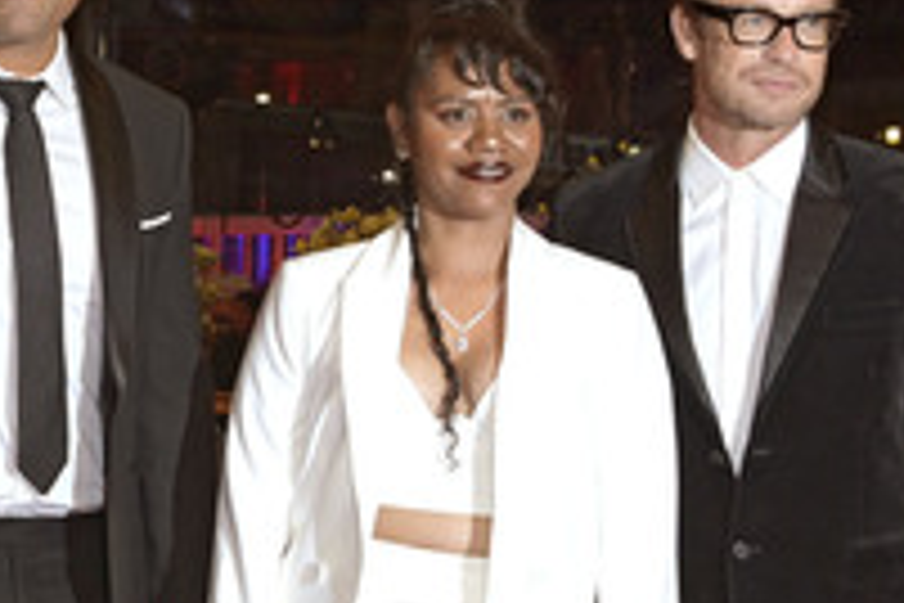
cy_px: 333
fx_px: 2536
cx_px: 223
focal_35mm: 101
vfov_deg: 13.6
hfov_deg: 20.1
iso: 1250
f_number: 6.3
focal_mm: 45
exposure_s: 1/250
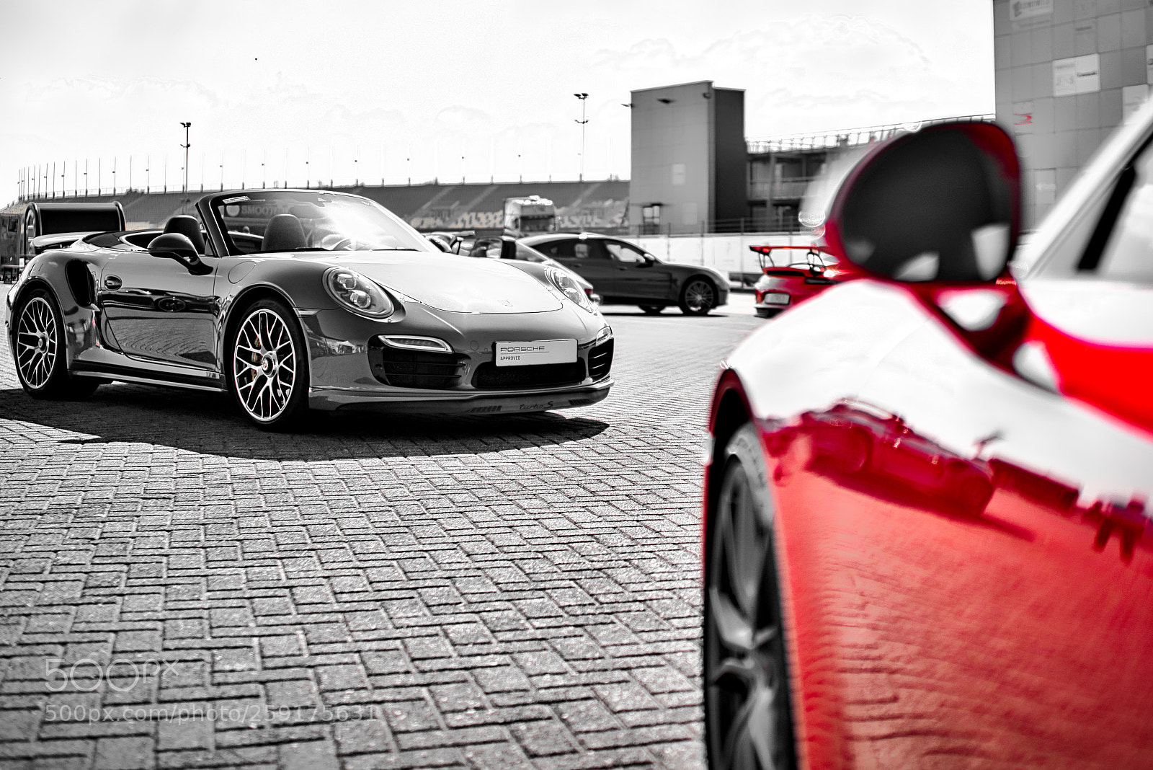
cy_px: 385
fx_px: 1121
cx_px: 576
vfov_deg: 37.9
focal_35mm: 35
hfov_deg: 54.4
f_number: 1.4
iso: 100
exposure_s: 1/5000
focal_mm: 35
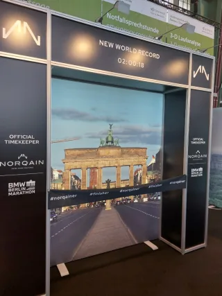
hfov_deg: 56.8
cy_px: 148
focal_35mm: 24
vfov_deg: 71.6
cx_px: 111
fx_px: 205
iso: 80
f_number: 1.8
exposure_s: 1/50
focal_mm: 5.23
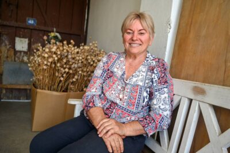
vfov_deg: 42.9
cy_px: 76
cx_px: 115
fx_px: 195
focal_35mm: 30
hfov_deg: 61.1
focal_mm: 30.5
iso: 400
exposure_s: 1/500
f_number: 4
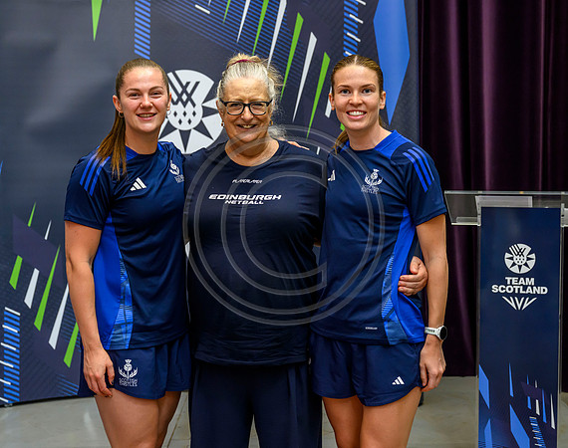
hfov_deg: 33.6
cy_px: 215
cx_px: 283
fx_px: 942
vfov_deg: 26.8
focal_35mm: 56
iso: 4000
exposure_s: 1/160
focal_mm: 47
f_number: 4
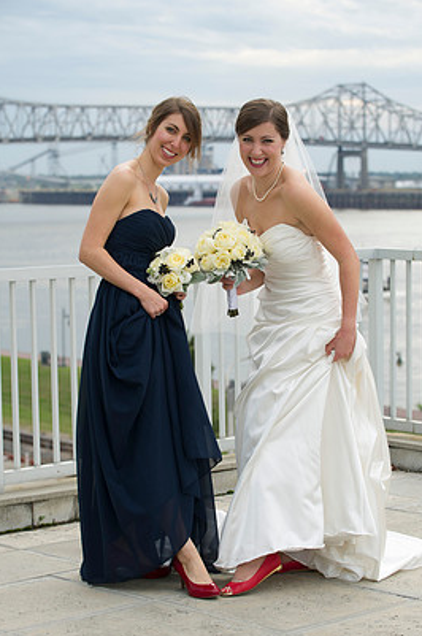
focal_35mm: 101
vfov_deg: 20.2
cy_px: 330
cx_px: 218
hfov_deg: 13.5
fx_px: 1782
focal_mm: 90
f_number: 4.5
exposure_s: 1/200
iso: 200
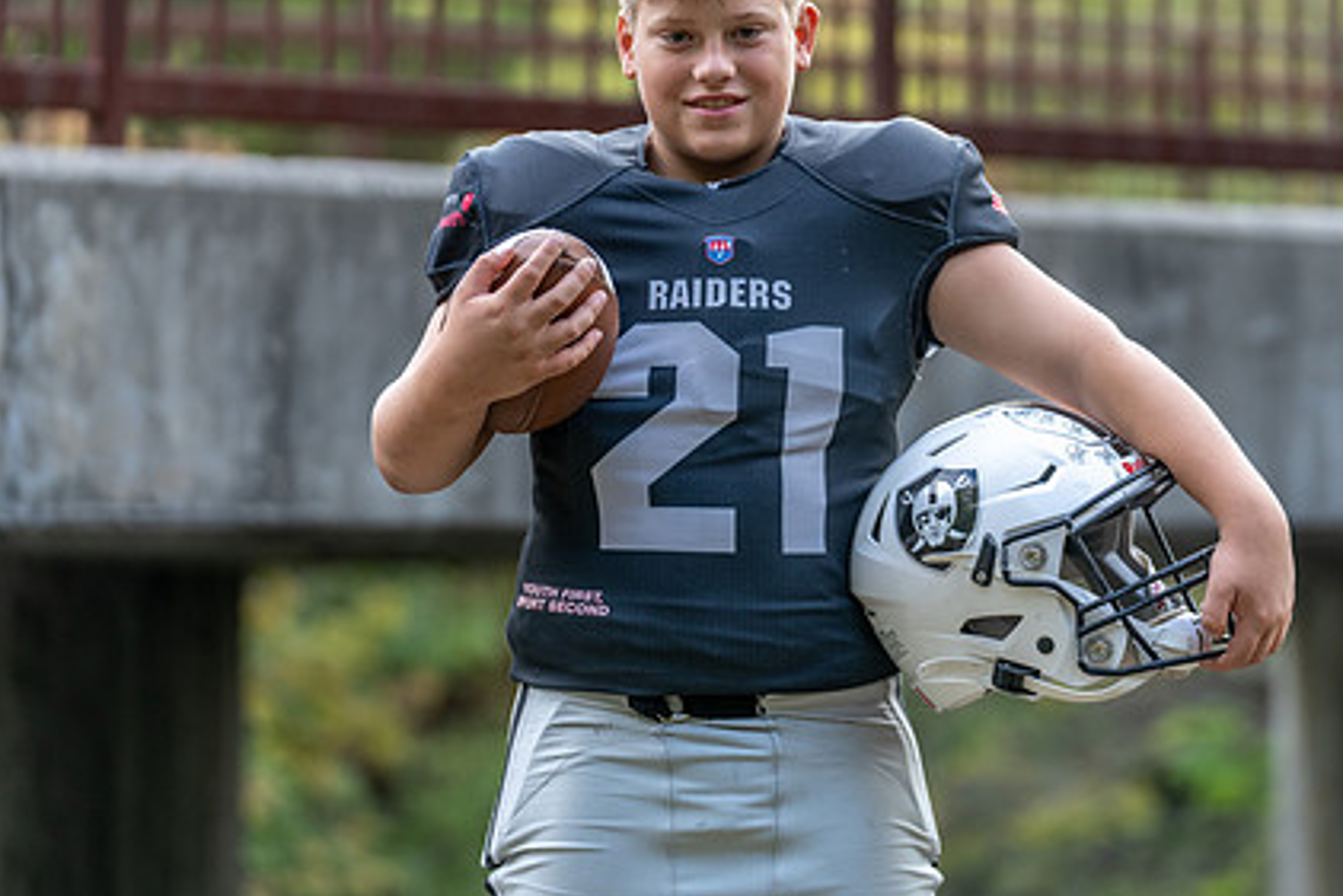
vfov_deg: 7.8
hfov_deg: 11.7
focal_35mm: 175
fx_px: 6530
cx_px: 778
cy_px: 311
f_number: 2.8
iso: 500
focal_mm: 127
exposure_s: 1/320
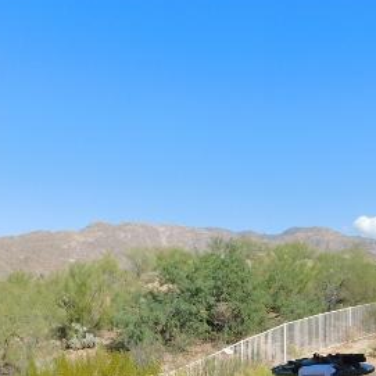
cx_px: 253
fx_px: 590
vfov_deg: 34.0
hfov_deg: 35.0
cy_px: 315
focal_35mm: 48
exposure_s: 1/500
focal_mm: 4
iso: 125
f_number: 6
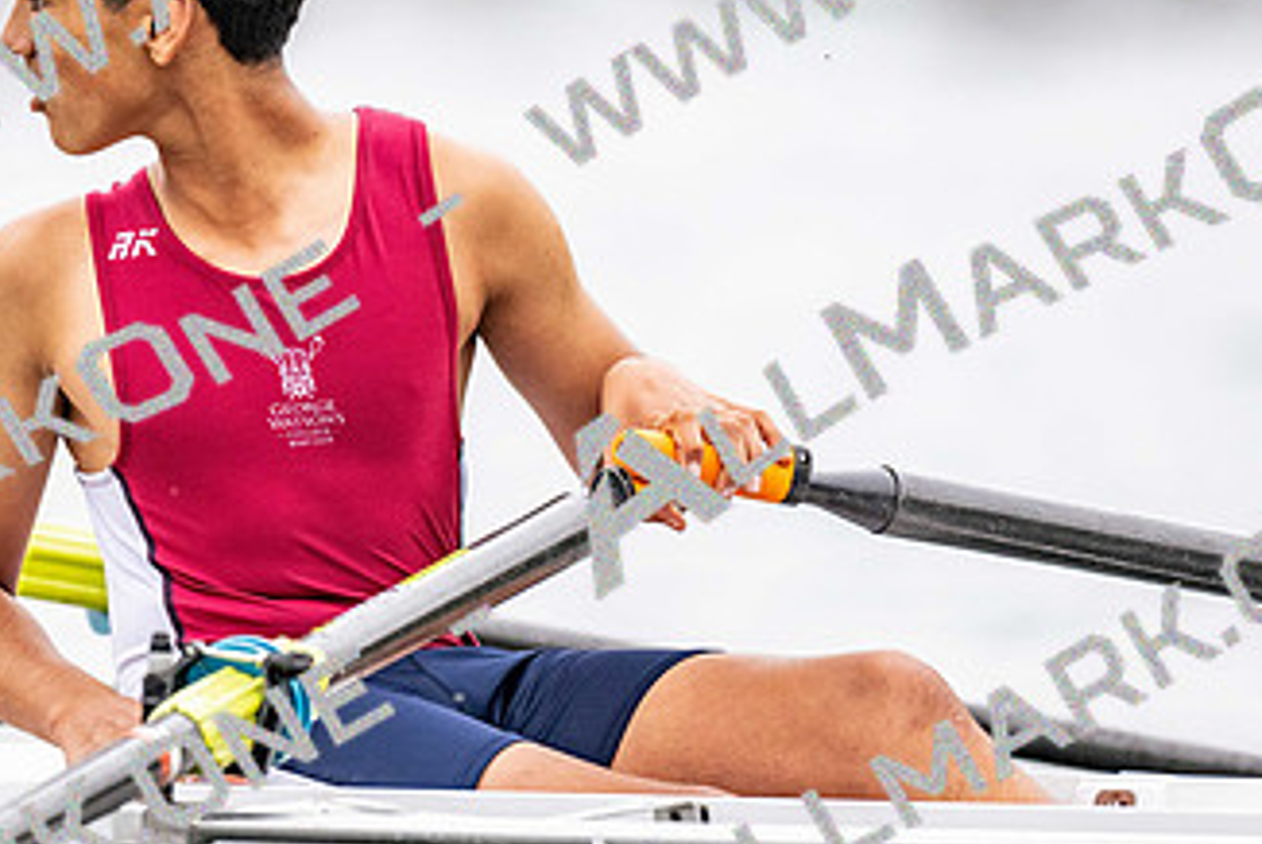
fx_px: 37437
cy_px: 230
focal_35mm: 1067
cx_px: 244
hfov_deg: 1.9
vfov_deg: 1.3
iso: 1400
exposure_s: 1/2500
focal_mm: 600
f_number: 4
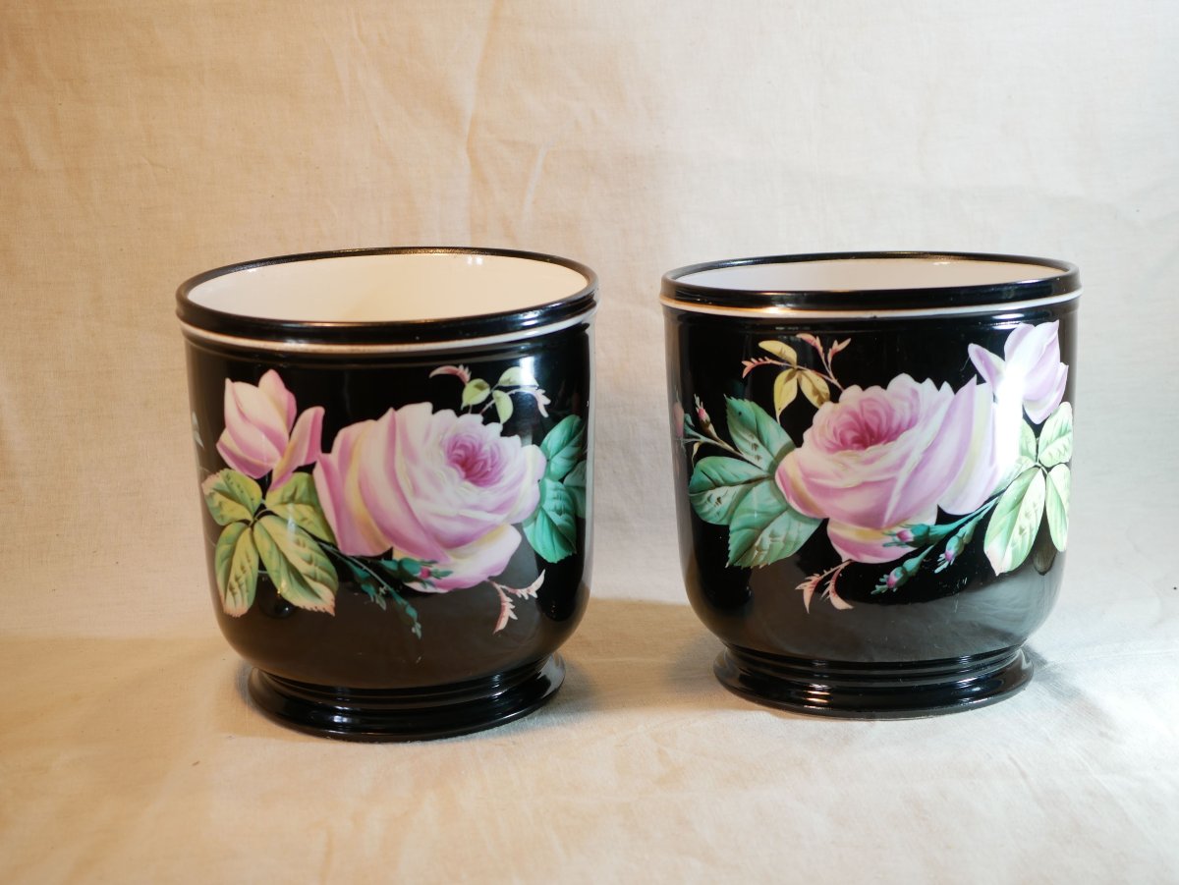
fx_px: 2044
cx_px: 590
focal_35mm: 60
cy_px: 442
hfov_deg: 32.2
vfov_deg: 24.4
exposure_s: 1/80
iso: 200
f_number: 3.5
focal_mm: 30
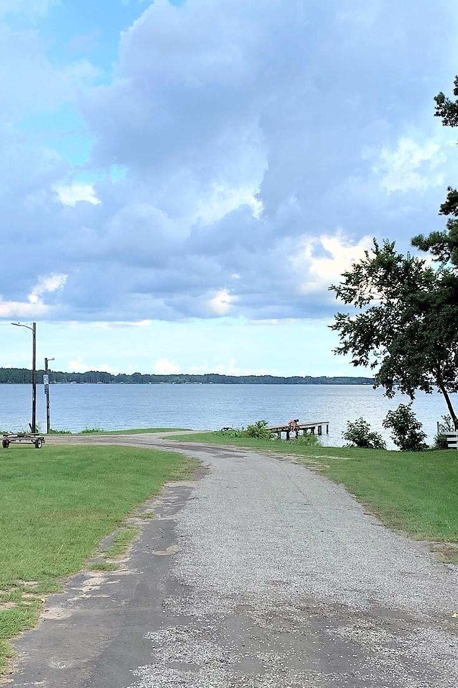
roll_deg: -1.1
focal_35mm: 50
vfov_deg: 39.6
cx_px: 210
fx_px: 955
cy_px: 361
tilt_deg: +1.7
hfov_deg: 27.0
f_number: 1.8
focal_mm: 4.25
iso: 25
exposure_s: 1/716
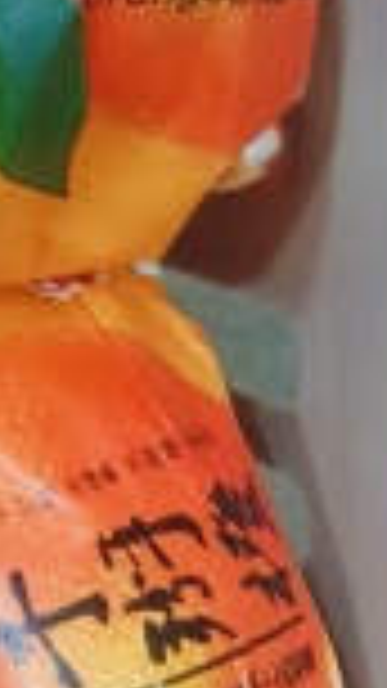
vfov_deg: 10.3
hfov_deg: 5.4
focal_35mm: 198
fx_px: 3614
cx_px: -1130
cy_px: -528
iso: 1600
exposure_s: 1/25
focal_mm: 4.84
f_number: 1.8
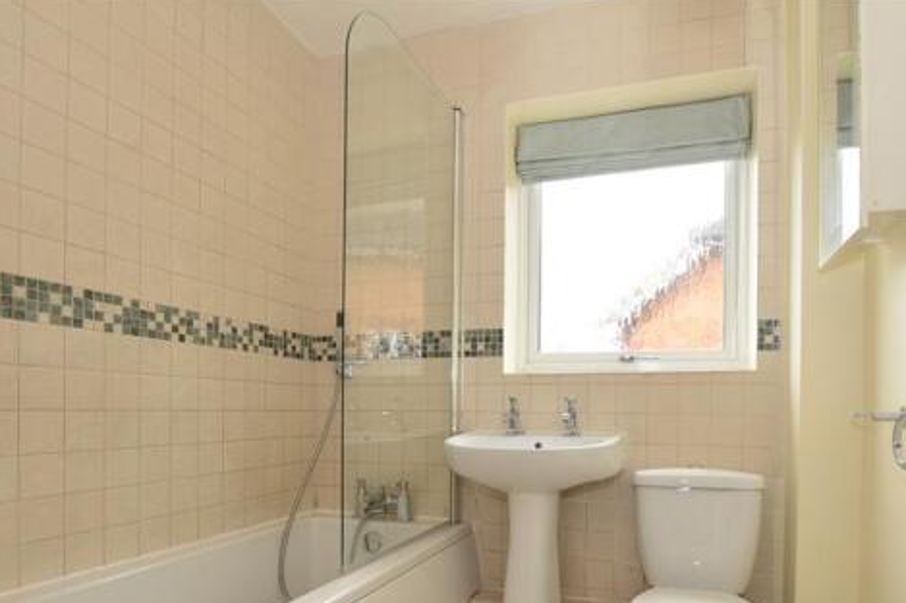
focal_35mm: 21
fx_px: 528
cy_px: 415
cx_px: 491
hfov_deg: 81.1
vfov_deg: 57.7
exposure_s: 1/25
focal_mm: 10
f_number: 5
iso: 400
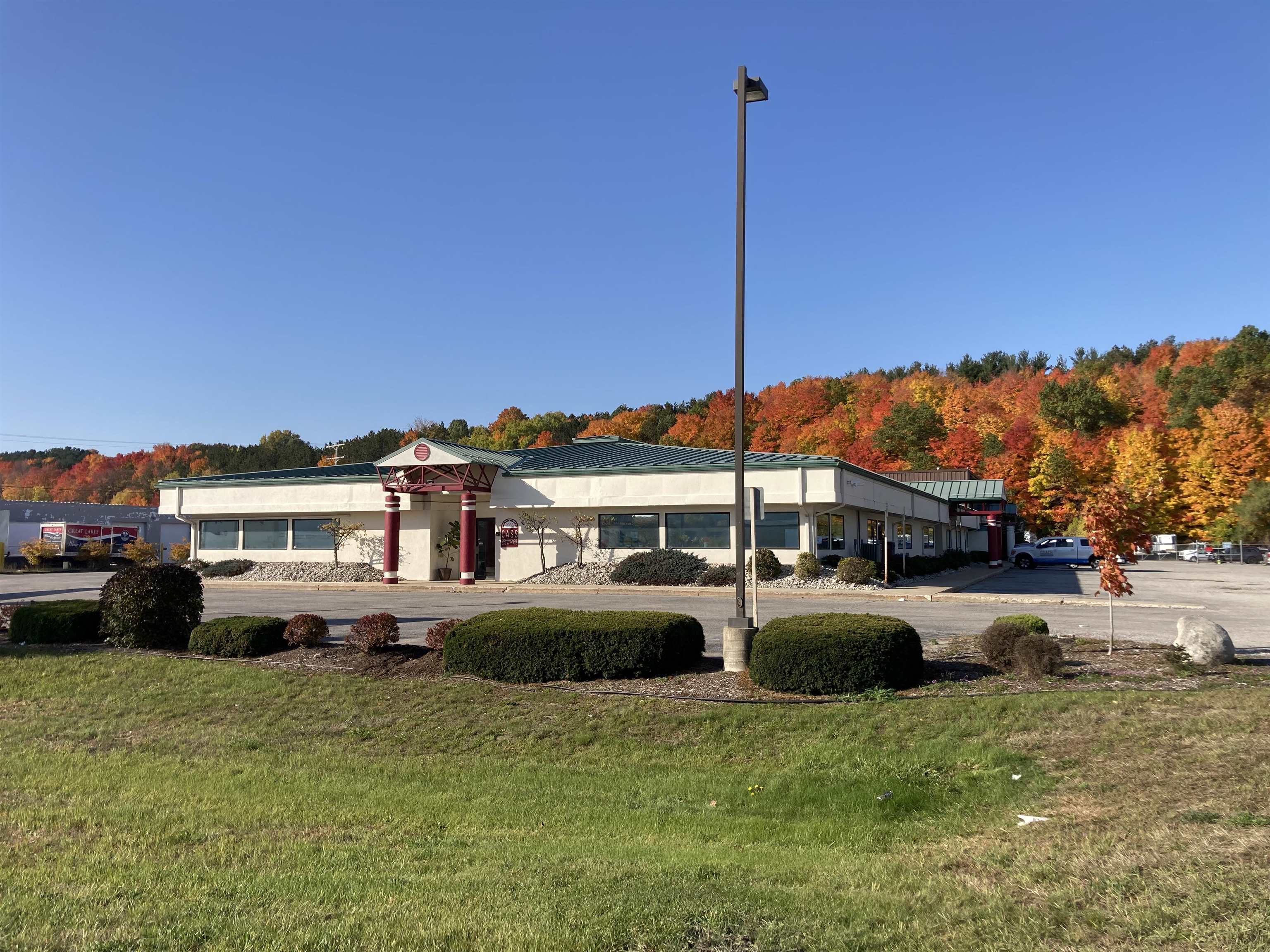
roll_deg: +0.6
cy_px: 476
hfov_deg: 63.4
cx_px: 635
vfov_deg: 49.7
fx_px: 1027
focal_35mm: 28
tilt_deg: +5.0
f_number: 1.8
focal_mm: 3.99
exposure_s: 1/1736
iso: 20
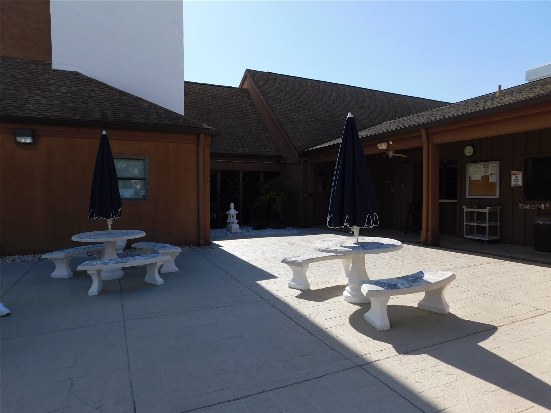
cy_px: 206
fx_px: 366
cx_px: 276
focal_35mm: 23
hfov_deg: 73.9
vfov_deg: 58.9
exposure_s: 1/400
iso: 125
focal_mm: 4
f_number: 6
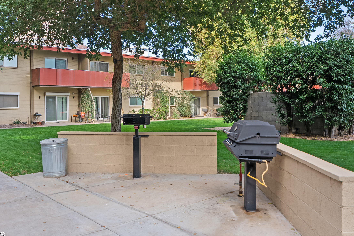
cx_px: 161
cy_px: 113
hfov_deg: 55.7
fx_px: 335
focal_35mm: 34
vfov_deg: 38.9
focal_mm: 30
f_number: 8
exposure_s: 1/20
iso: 250
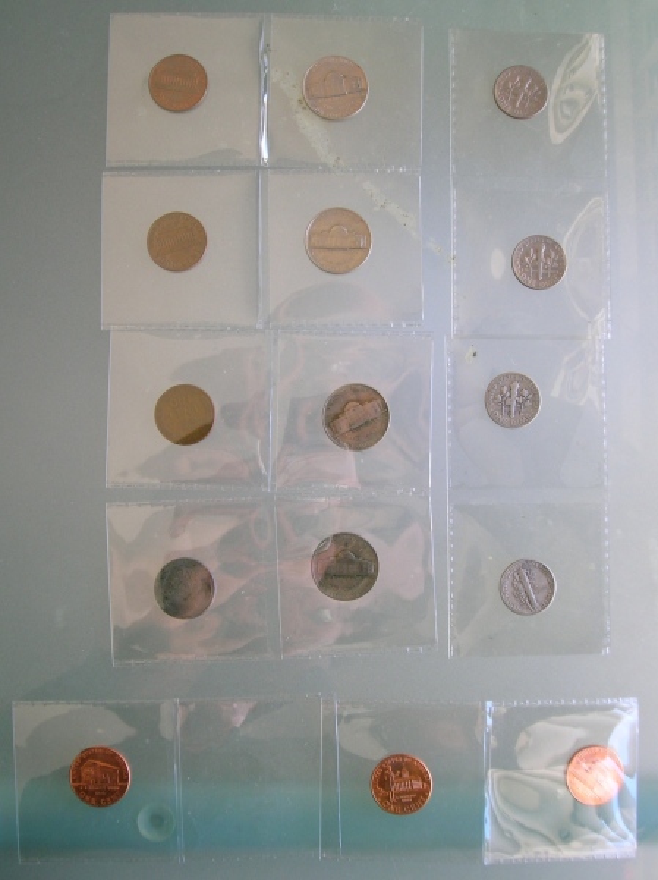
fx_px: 1168
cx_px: 329
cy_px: 440
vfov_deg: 41.3
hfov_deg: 31.5
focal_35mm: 46
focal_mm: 7.7
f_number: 3.2
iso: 50
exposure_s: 1/27.3
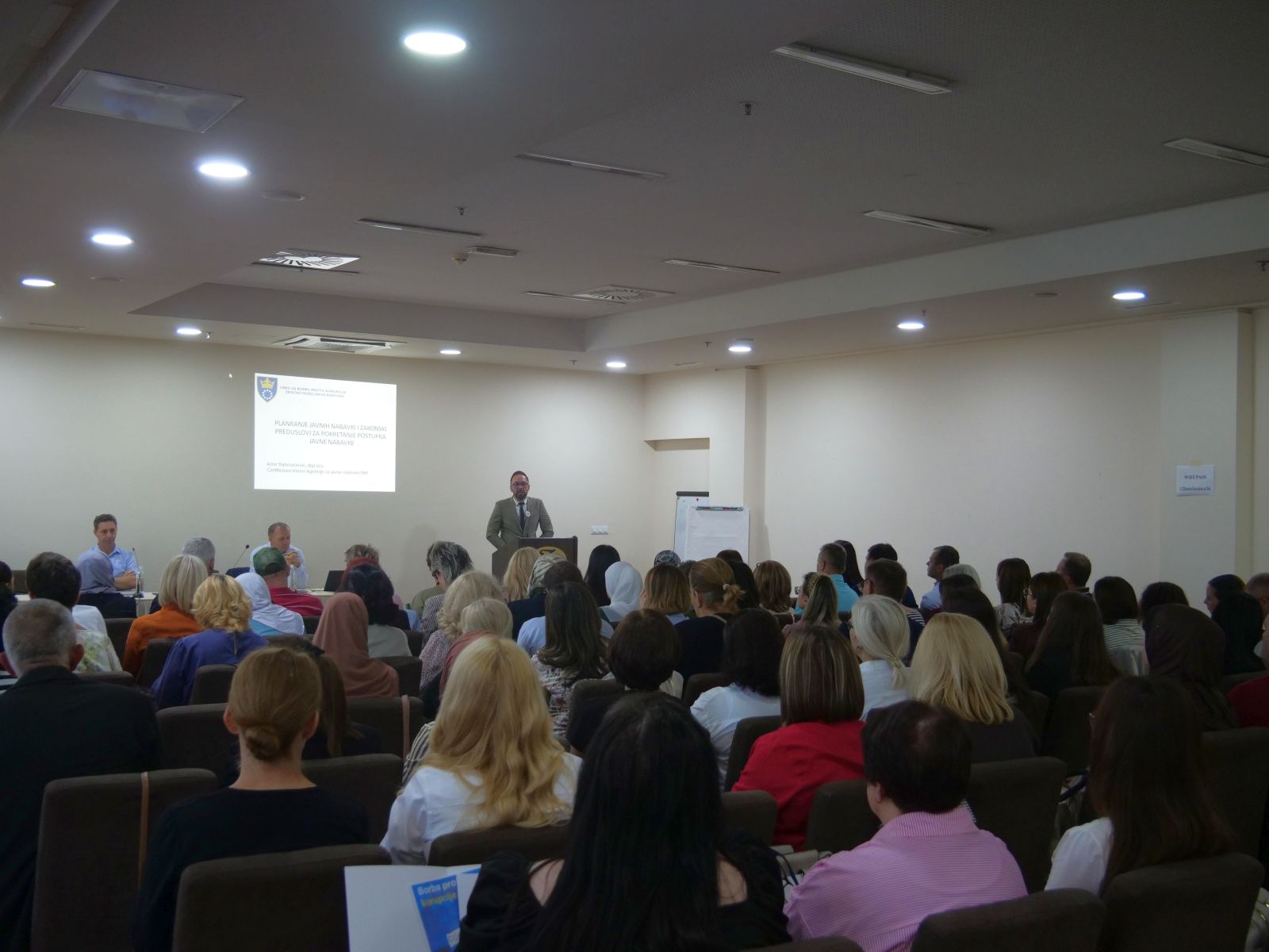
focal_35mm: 36
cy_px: 476
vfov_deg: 39.7
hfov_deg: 51.4
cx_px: 634
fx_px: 1320
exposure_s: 1/60
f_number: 3.9
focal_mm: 18
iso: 1000
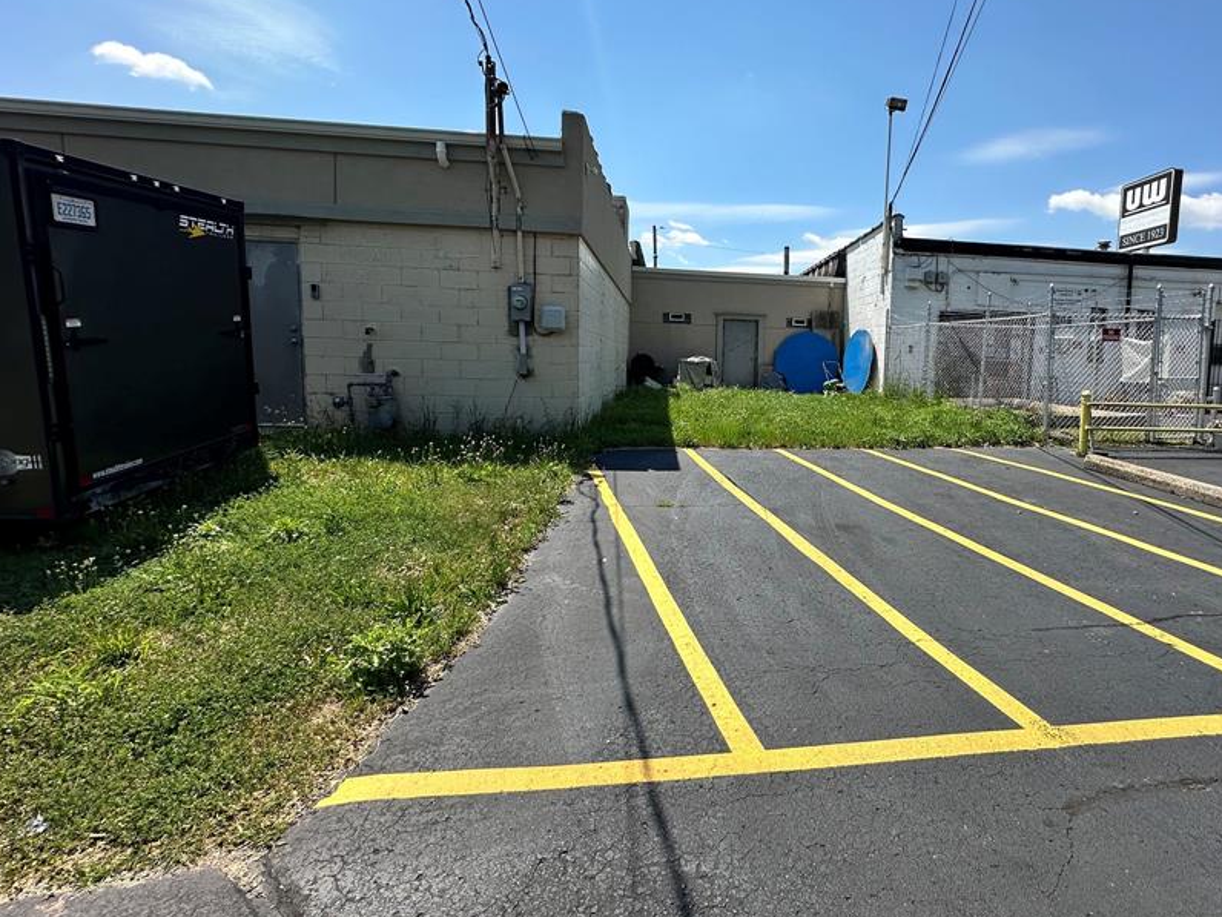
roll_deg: -1.5
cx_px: 761
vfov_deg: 71.5
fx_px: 635
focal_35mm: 18
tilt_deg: -5.7
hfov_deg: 86.1
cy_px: 421
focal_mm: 2.22
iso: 40
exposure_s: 1/1855
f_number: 2.2
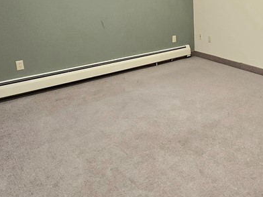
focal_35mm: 34
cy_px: 41
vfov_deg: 40.2
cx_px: 233
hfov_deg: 48.6
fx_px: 258
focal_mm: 2.2
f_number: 2.2
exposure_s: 1/60.2
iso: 80
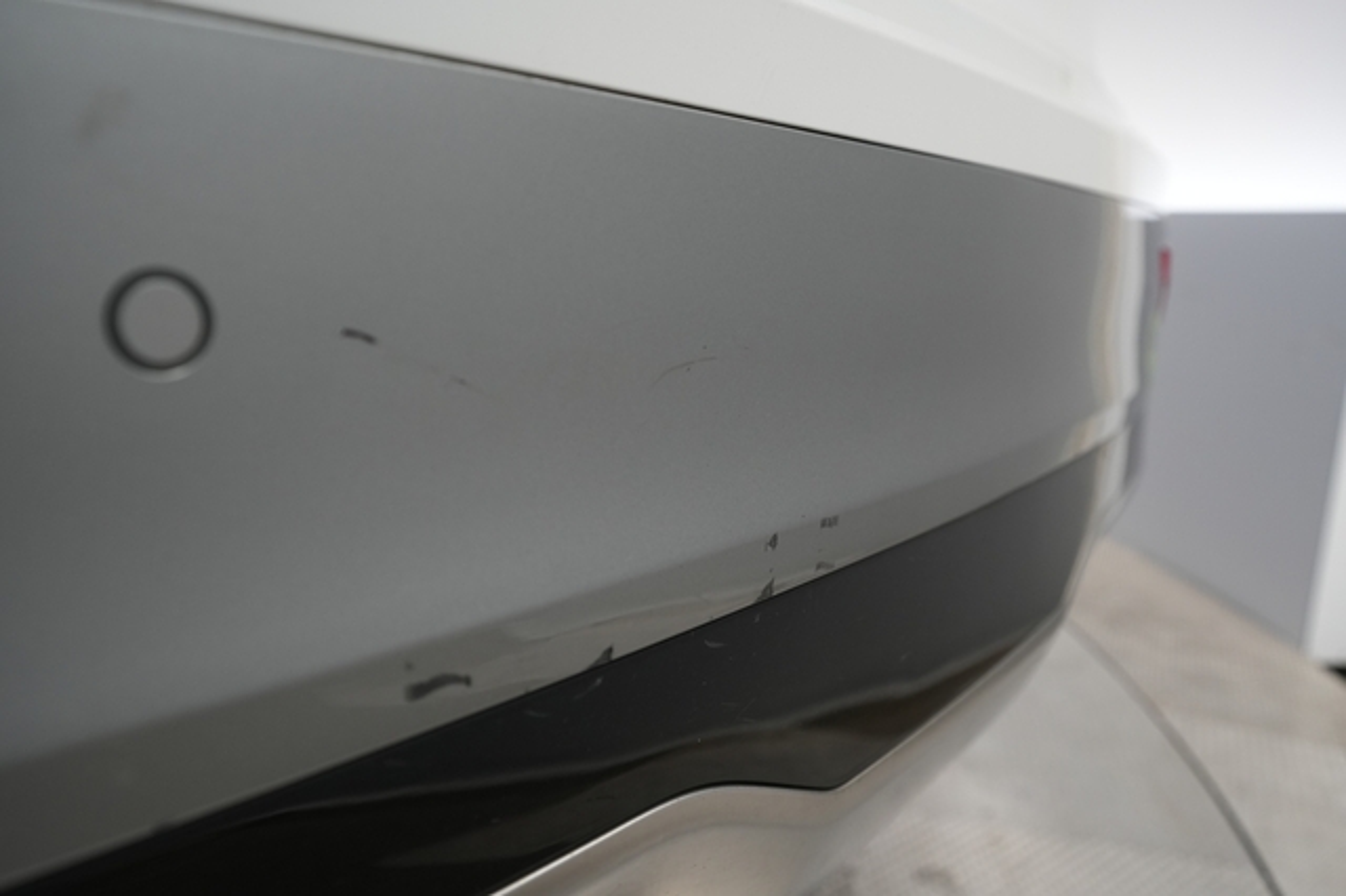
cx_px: 673
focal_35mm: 28
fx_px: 1046
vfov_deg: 46.4
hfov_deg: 65.5
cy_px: 448
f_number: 4.5
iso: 1250
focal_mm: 28
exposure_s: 1/100
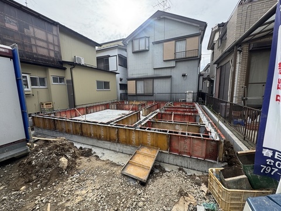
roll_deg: +1.3
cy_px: 106
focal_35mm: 14
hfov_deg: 102.1
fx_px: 114
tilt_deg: -7.5
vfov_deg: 85.7
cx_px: 140
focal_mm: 2.22
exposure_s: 1/485
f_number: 2.2
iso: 40
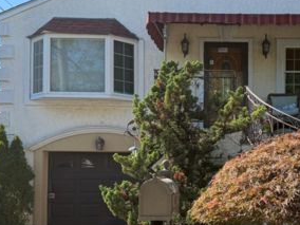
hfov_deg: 34.4
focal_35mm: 54
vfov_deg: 26.8
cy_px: 153
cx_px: 242
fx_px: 468
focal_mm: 6.76
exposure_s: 1/2370
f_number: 1.78
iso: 100
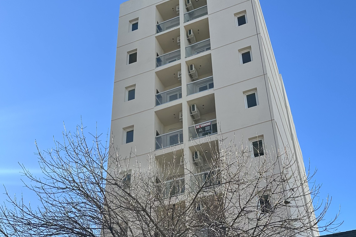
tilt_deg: +34.2
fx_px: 435
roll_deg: +1.5
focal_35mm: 44
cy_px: 190
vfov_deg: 29.8
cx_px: 184
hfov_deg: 44.5
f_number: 1.78
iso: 80
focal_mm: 6.86
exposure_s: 1/2591
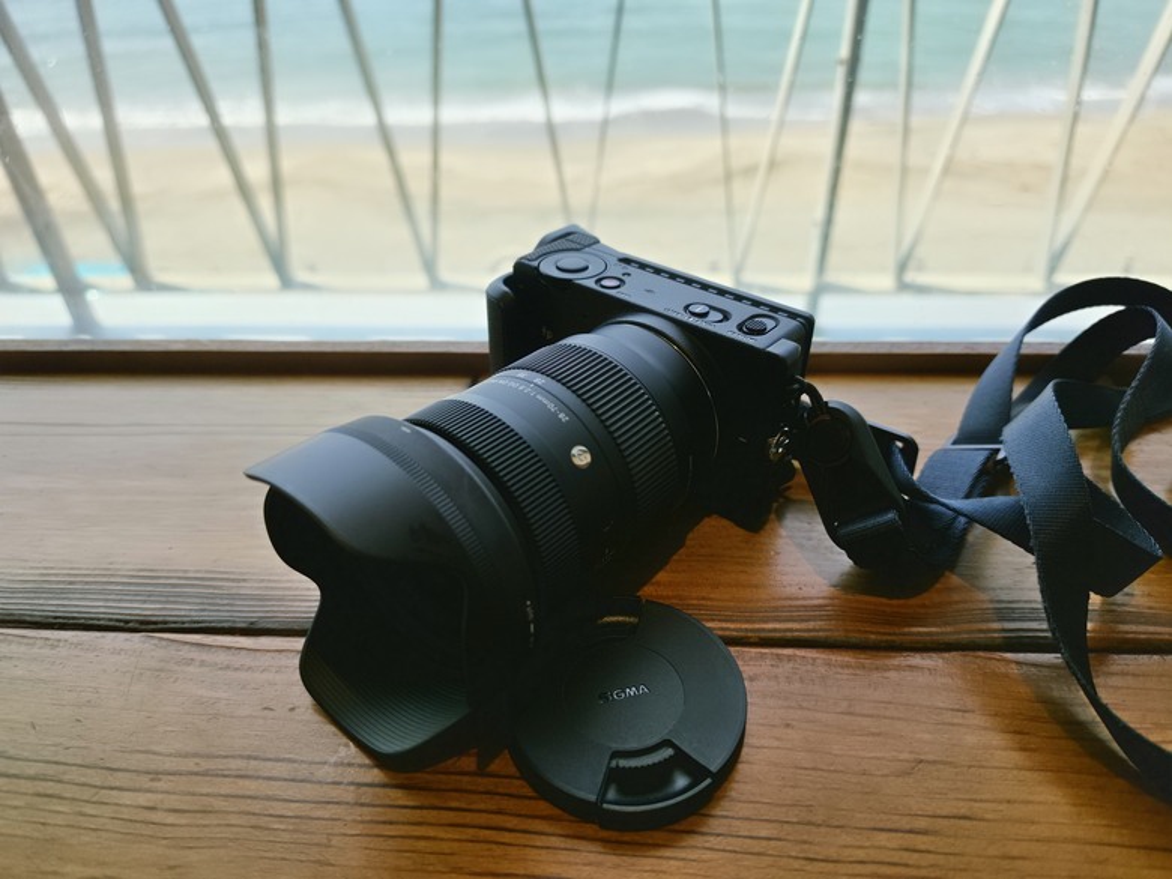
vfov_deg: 58.9
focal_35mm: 23
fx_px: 779
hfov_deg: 73.9
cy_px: 440
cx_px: 586
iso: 40
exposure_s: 1/1983
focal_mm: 6.5
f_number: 1.4
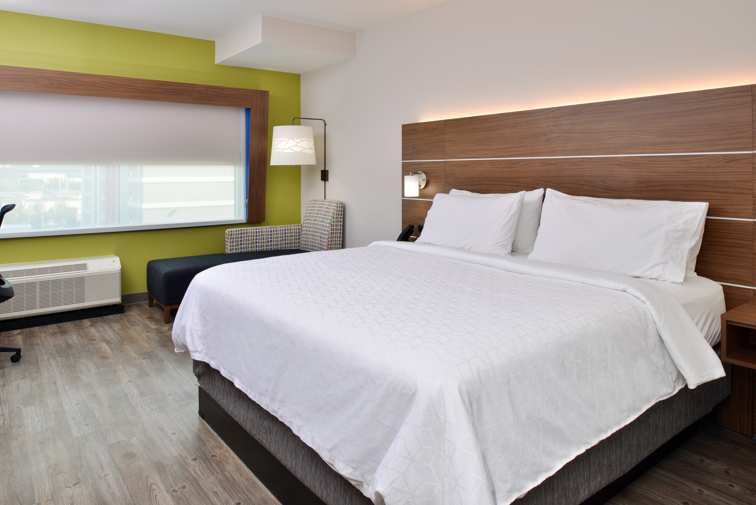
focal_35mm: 24
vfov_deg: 53.2
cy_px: 252
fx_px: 504
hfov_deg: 73.7
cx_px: 378
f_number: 13
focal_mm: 24
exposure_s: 1/60
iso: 640
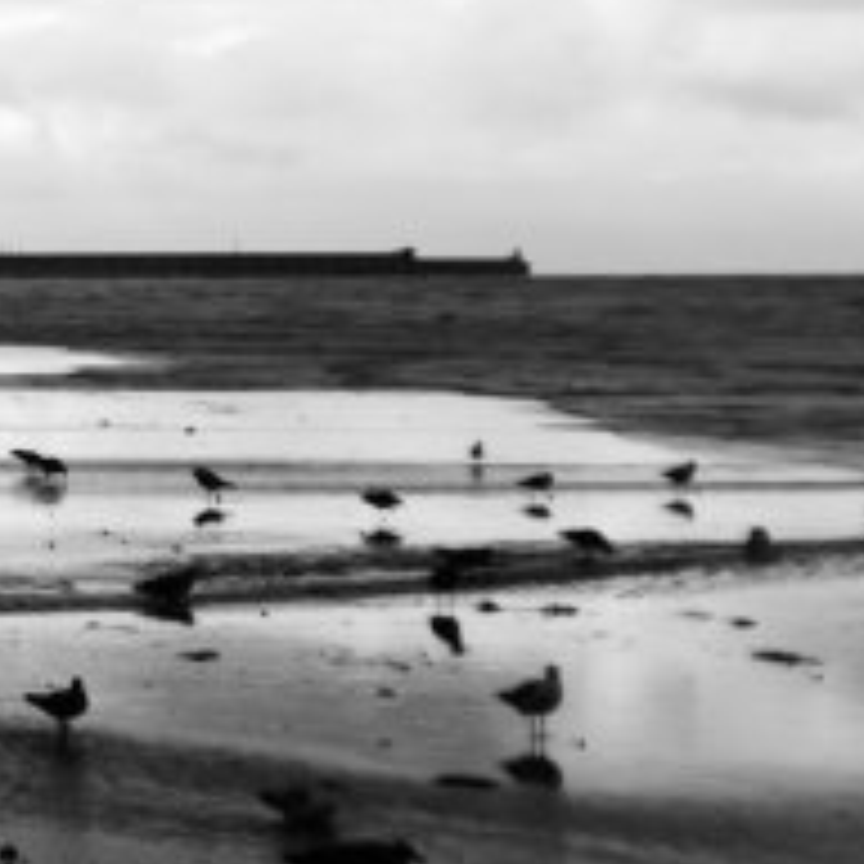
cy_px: 310
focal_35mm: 195
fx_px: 5507
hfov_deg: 8.8
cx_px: -356
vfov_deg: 9.0
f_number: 5
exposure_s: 1/500
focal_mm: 48
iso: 100
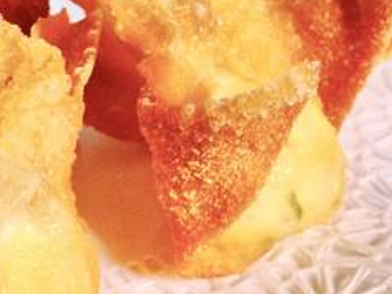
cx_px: -27
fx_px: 1064
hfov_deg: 20.0
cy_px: 95
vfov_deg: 15.7
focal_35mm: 94
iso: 1250
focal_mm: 23
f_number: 9
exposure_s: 1/60
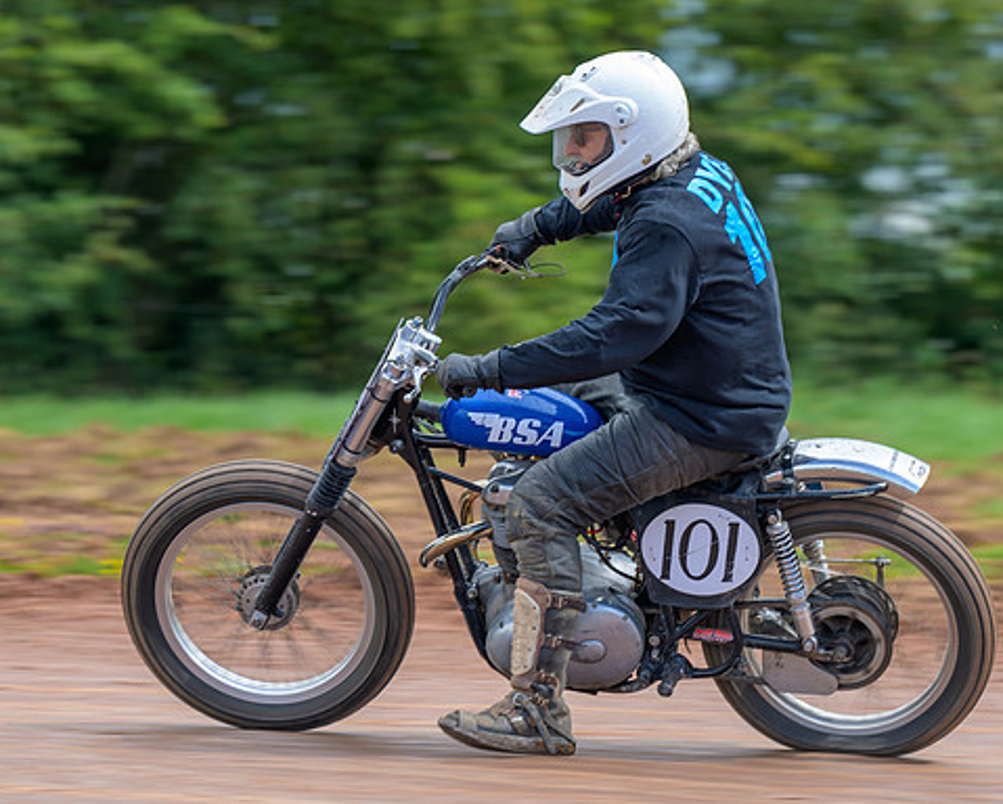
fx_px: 8408
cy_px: 446
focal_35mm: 283
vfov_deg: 5.5
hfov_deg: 6.8
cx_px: 506
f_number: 4
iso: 64
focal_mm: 150
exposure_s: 1/200
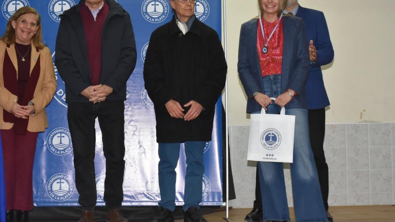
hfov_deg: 25.0
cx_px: 200
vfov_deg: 14.2
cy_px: 84
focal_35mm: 85
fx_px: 890
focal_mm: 48
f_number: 8
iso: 1600
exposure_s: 1/60
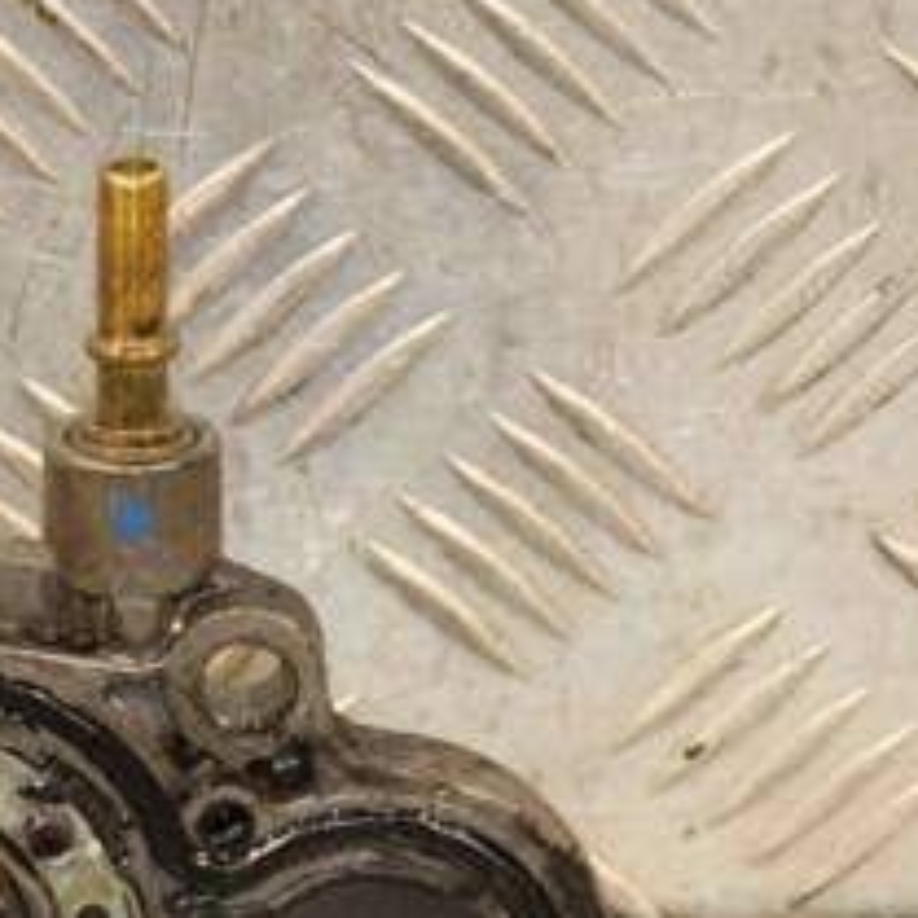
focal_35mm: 311
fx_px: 9338
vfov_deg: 5.6
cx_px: 40
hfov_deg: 5.6
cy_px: 835
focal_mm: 85
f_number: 5.6
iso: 800
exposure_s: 1/100
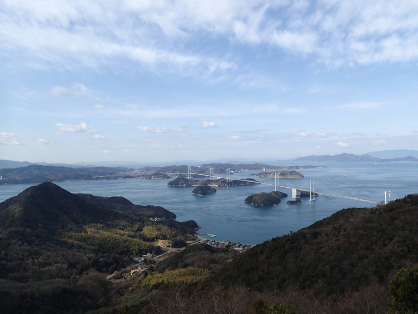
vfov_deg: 54.9
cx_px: 209
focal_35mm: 25
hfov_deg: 69.4
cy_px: 157
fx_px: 302
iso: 100
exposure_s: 1/200
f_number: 8
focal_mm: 4.5
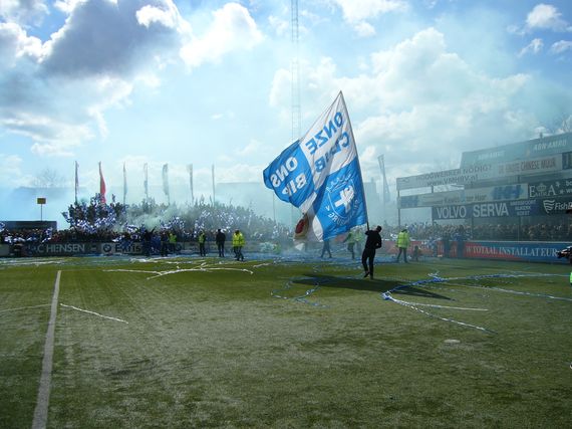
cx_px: 286
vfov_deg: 40.7
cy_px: 214
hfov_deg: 52.6
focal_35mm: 35
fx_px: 578
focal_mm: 5.8
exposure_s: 1/320
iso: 50
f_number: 8
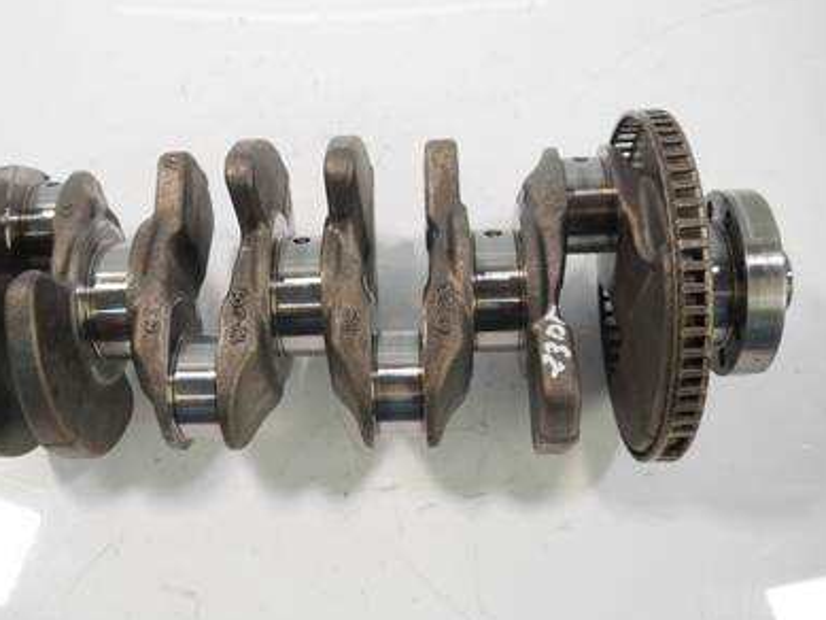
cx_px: 327
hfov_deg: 49.8
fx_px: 883
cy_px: 280
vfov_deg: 38.6
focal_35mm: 37
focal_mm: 15
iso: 500
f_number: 3.6
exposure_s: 1/60
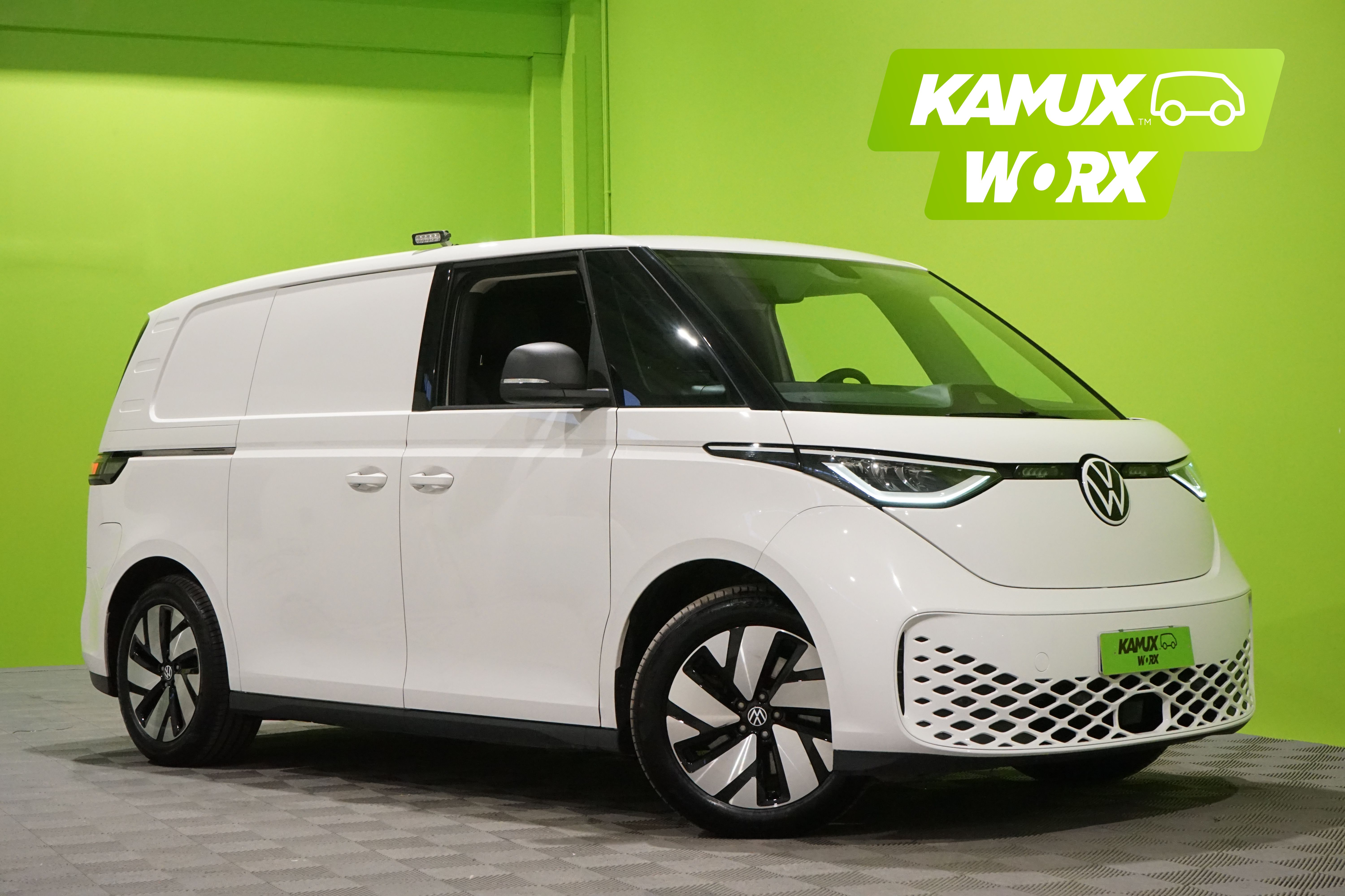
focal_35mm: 61
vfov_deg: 22.3
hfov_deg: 32.9
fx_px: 2279
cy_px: 448
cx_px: 672
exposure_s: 1/50
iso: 6400
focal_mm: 61
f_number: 14
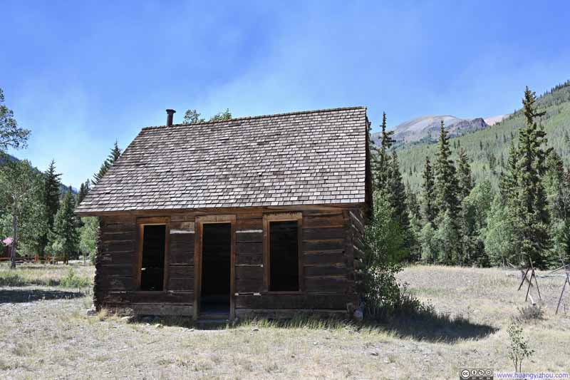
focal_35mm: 28
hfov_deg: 66.4
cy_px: 190
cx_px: 285
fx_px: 435
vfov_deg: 47.1
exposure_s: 1/250
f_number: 6.3
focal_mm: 27.5
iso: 64
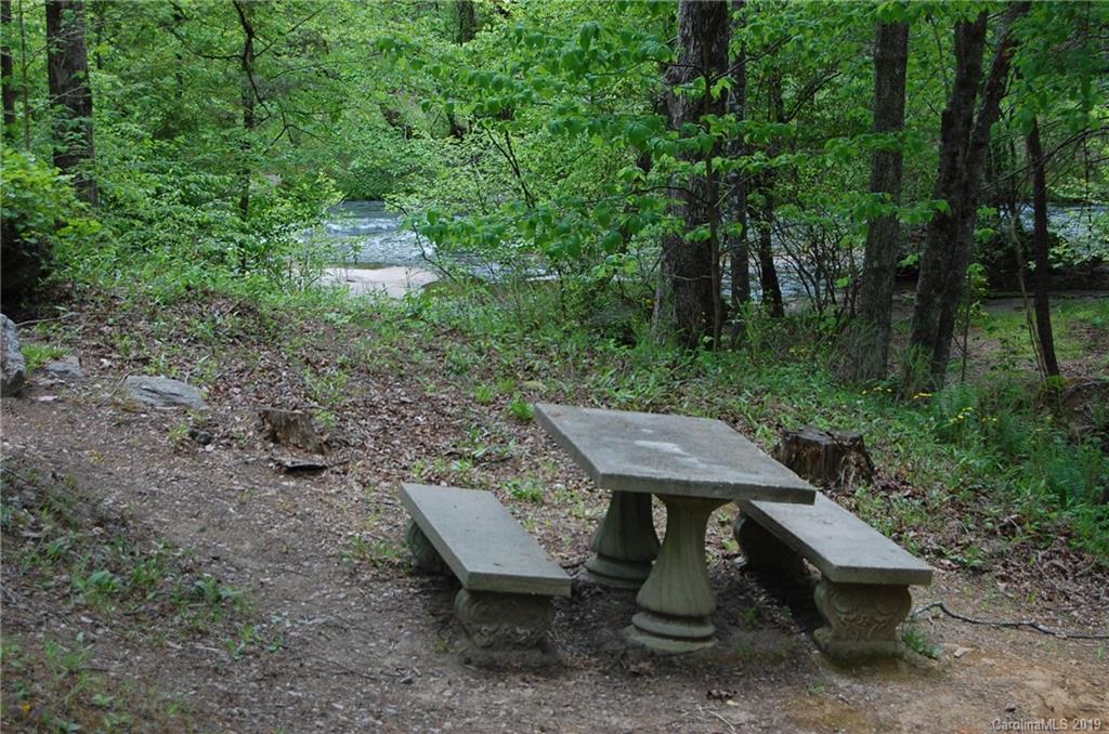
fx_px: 2213
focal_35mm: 72
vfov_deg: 18.8
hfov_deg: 28.1
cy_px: 367
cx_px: 554
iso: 400
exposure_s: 1/125
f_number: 5.6
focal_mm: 48
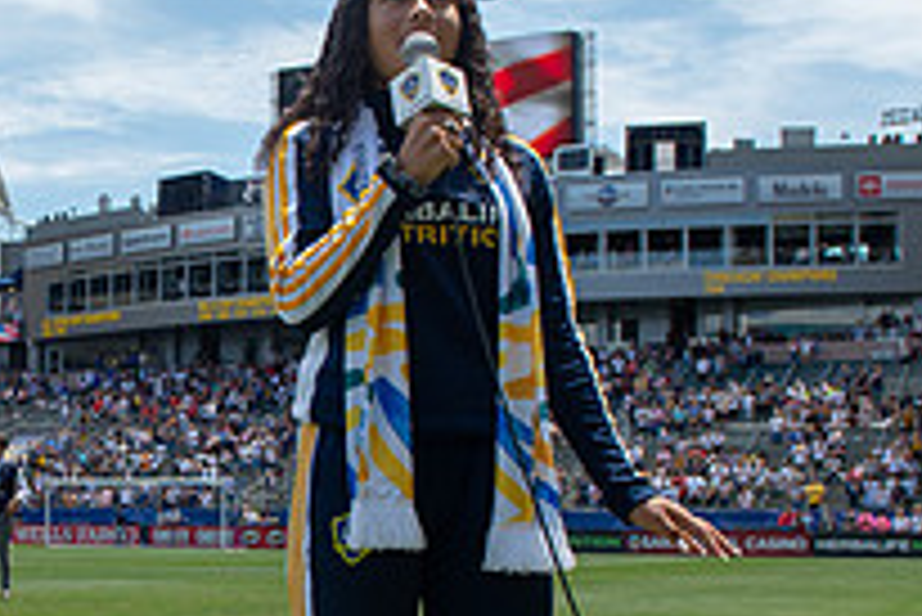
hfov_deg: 28.1
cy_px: 447
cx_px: 31
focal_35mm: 68
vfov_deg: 19.9
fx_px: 1743
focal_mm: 24
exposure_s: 1/800
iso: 200
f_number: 5.6
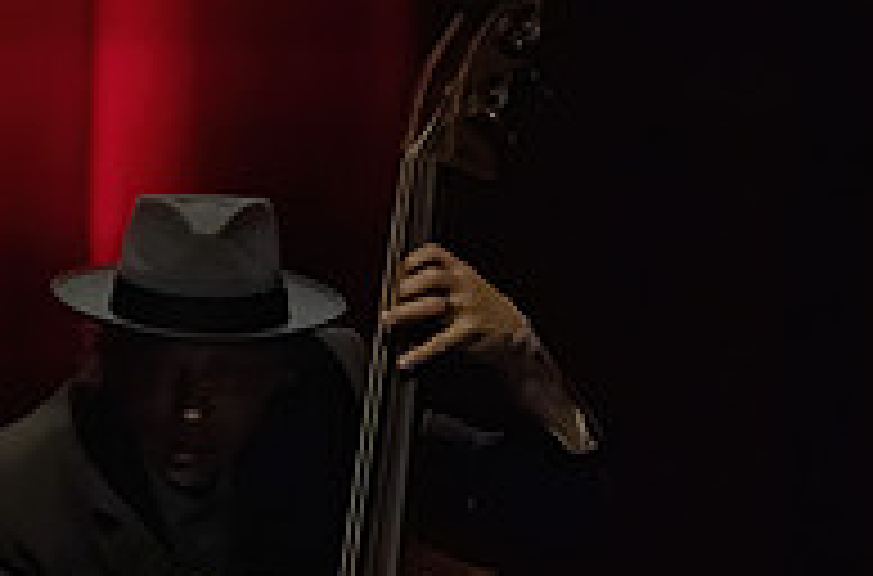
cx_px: 24
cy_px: 994
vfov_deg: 0.9
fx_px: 35943
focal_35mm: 1487
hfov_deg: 1.4
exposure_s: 1/320
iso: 16000
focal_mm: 400
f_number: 8
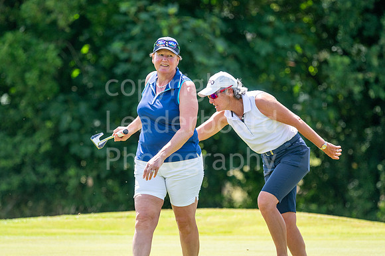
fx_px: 4810
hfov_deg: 4.6
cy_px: 128
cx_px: 192
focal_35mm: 450
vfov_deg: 3.1
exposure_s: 1/1000
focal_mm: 300
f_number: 5
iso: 320
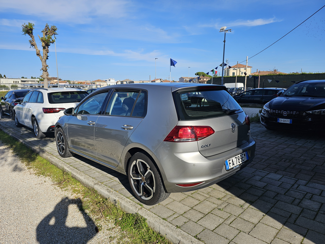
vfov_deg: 58.9
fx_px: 216
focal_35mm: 23
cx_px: 162
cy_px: 122
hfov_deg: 73.9
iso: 10
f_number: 1.7
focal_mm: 6.3
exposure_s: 1/1016
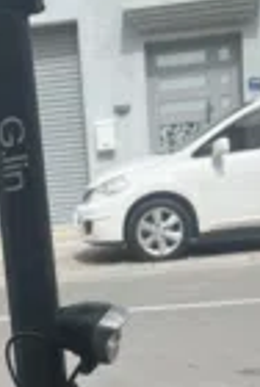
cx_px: 61
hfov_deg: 17.7
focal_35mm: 77
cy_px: 393
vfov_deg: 24.9
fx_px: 830
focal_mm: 5.7
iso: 50
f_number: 1.5
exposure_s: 1/4831
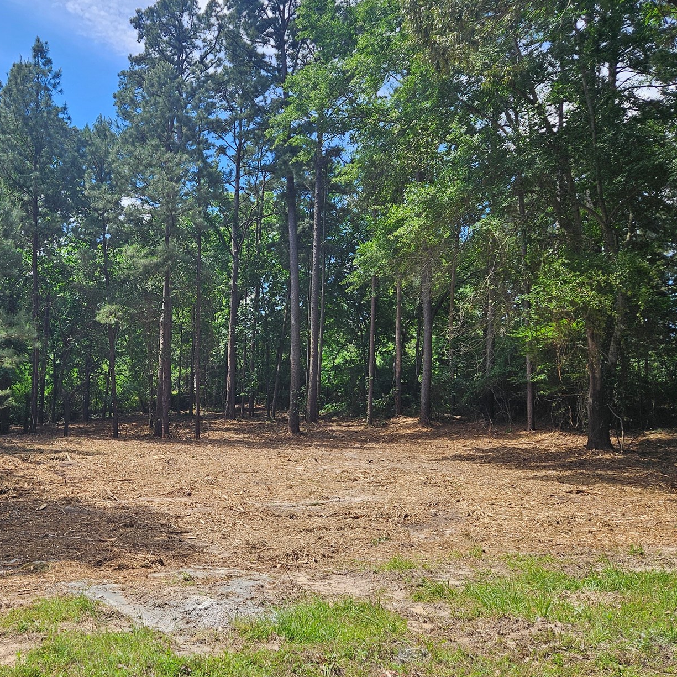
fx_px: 752
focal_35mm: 34
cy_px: 318
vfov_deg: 48.4
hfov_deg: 46.9
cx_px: 179
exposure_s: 1/1468
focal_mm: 5.4
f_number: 1.8
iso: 32
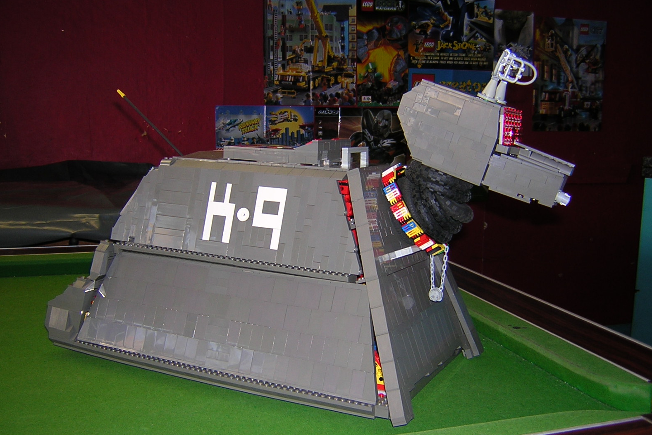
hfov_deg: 50.7
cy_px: 226
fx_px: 688
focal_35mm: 38
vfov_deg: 35.0
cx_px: 329
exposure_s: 1/60.1
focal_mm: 4.7
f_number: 2.6
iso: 100
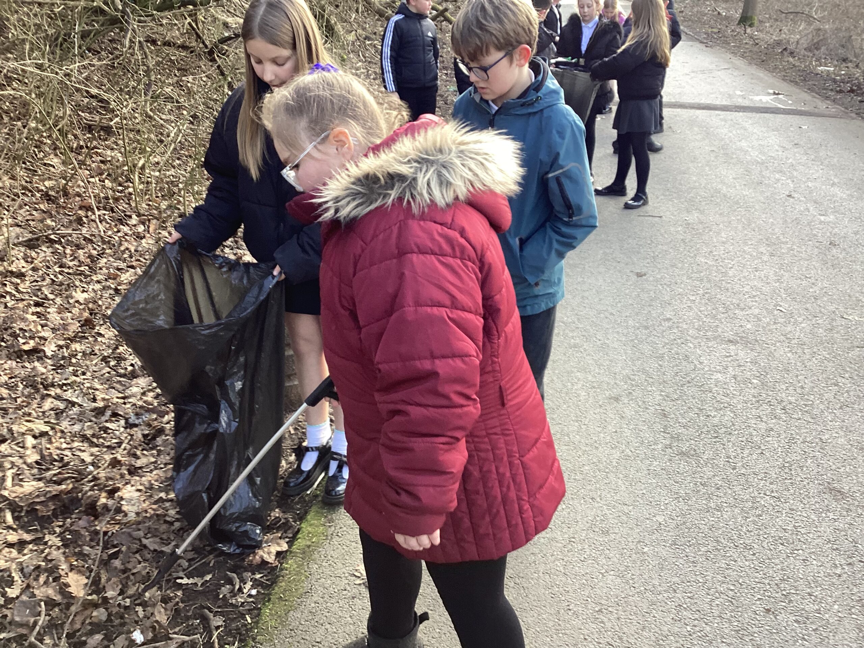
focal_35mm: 31
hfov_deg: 58.4
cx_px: 432
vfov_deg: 45.4
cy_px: 324
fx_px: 774
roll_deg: +1.0
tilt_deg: -20.4
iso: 64
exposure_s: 1/100
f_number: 2.4
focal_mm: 3.3
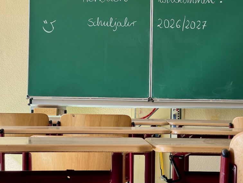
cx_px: 159
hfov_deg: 18.8
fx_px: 730
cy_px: 76
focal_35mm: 104
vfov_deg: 14.2
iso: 50
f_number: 2.8
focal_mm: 9
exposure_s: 1/99
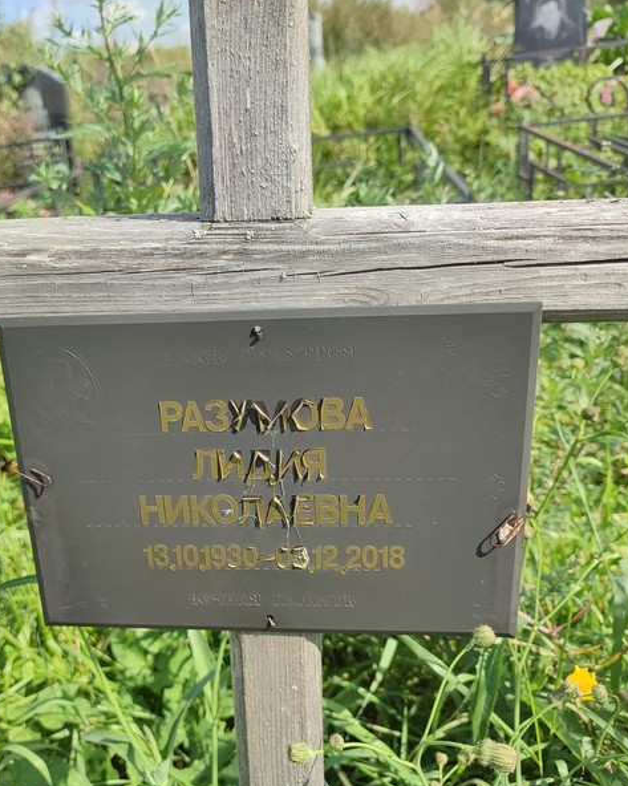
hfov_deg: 44.0
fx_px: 767
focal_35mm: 33
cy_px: 394
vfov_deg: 54.2
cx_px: 218
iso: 50
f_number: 1.9
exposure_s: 1/430
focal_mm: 6.04
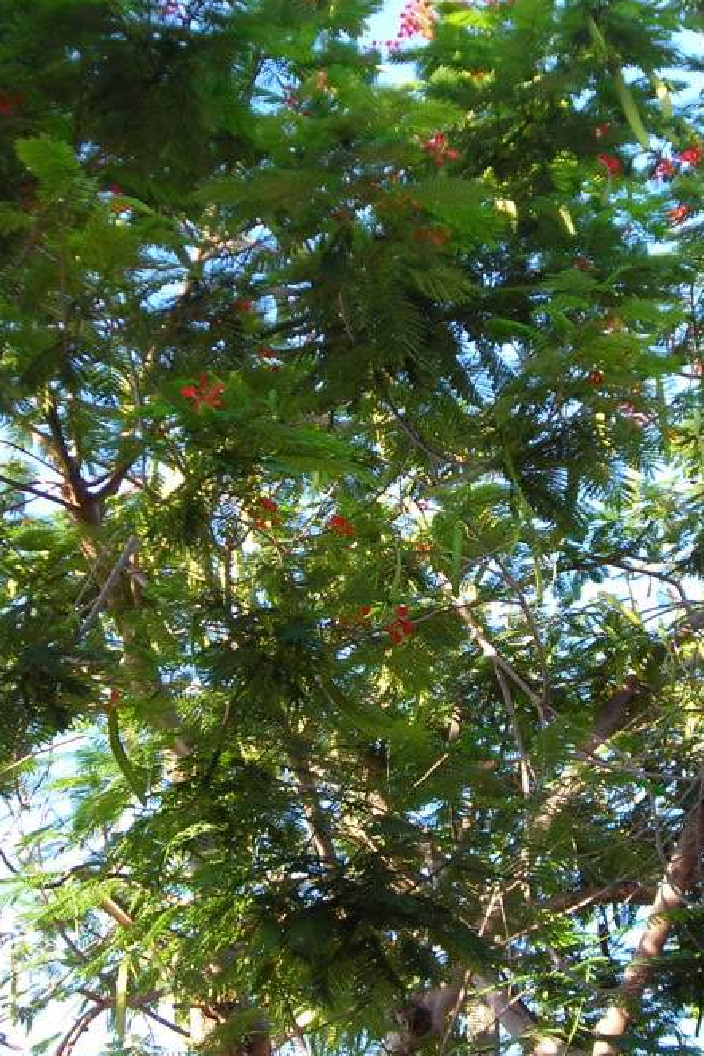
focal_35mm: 61
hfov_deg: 22.2
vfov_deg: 32.9
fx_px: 1789
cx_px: 456
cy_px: 473
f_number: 3.2
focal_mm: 6.3
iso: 119
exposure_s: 1/111
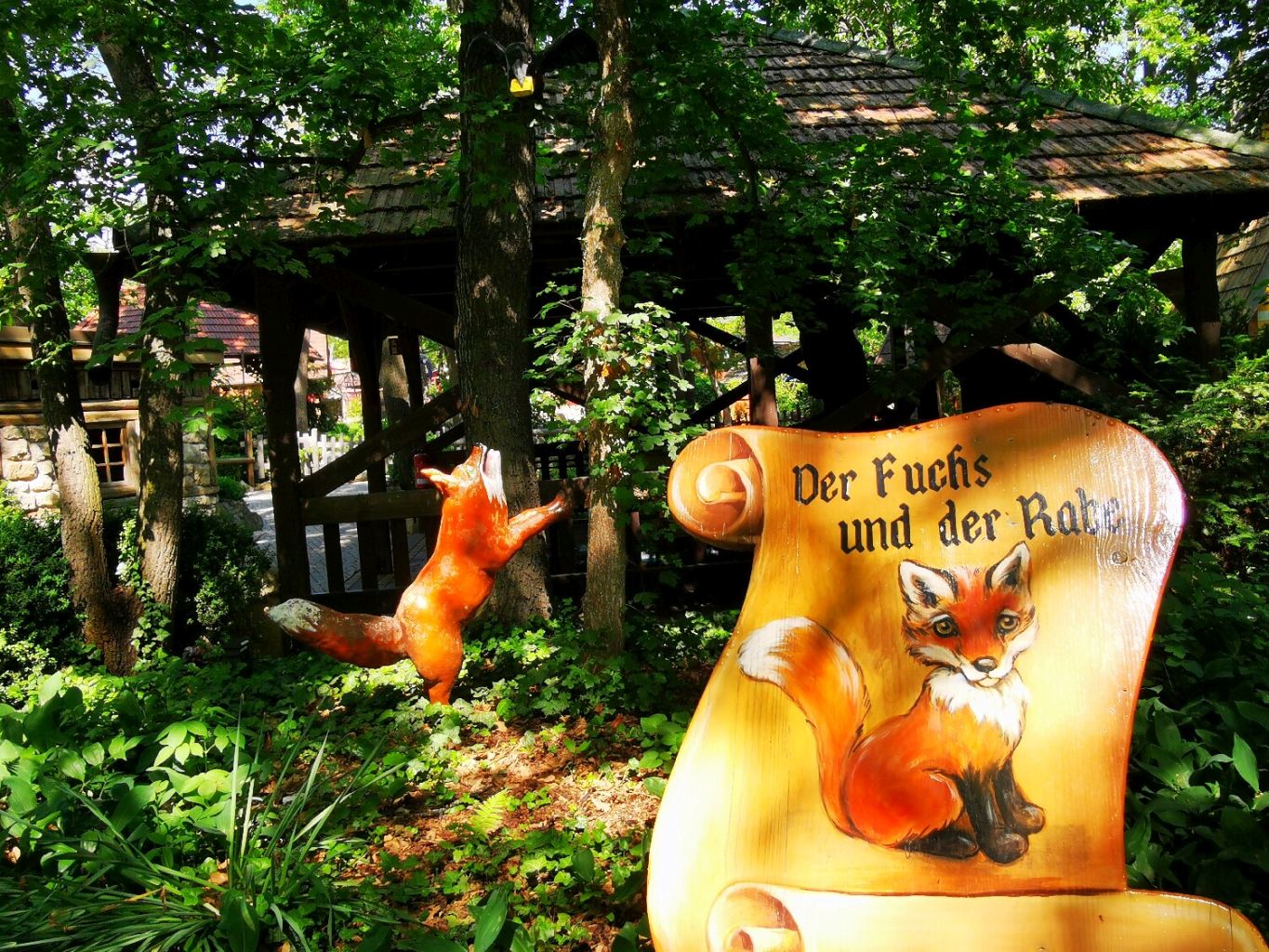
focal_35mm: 25
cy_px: 476
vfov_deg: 54.9
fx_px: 917
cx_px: 634
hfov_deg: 69.4
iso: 50
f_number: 2.2
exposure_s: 1/207
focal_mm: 2.26
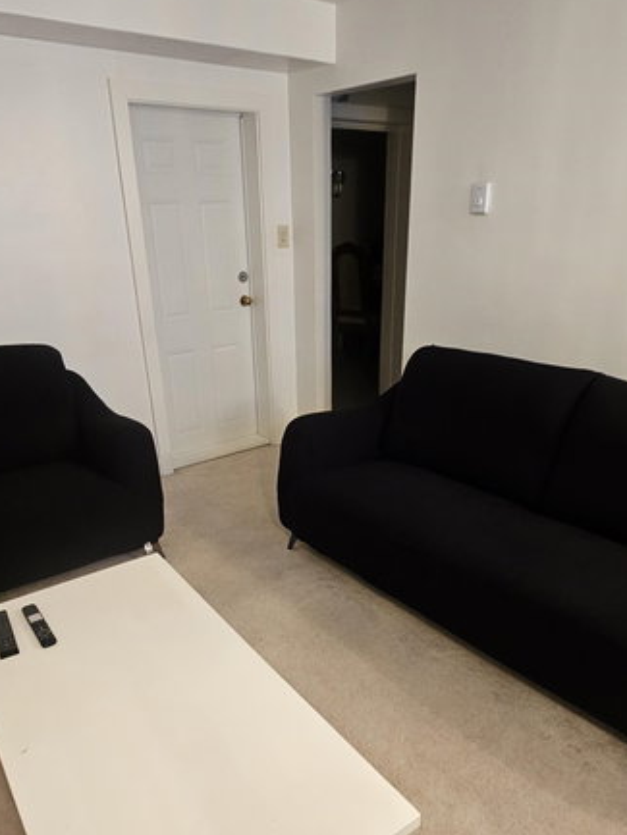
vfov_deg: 70.8
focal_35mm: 24
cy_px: 503
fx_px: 579
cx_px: 313
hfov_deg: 56.8
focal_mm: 2.2
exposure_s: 1/40
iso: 320
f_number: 2.2
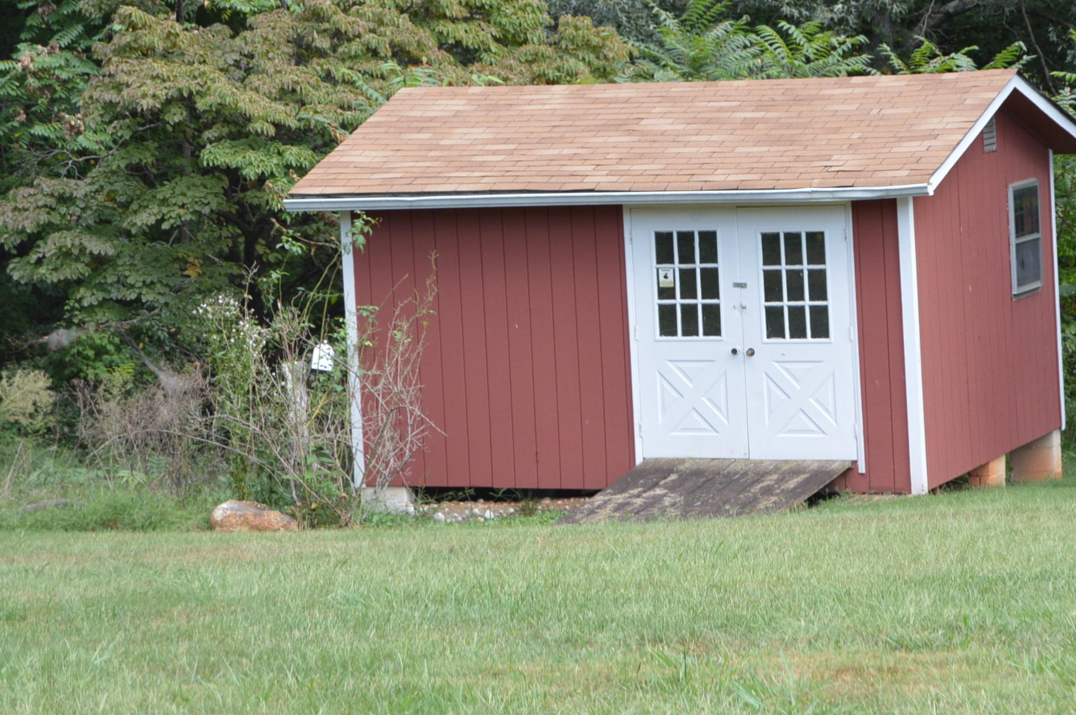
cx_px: 733
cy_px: 159
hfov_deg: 15.9
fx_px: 3852
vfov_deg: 10.6
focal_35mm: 129
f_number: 5.6
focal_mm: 52
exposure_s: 1/125
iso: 280
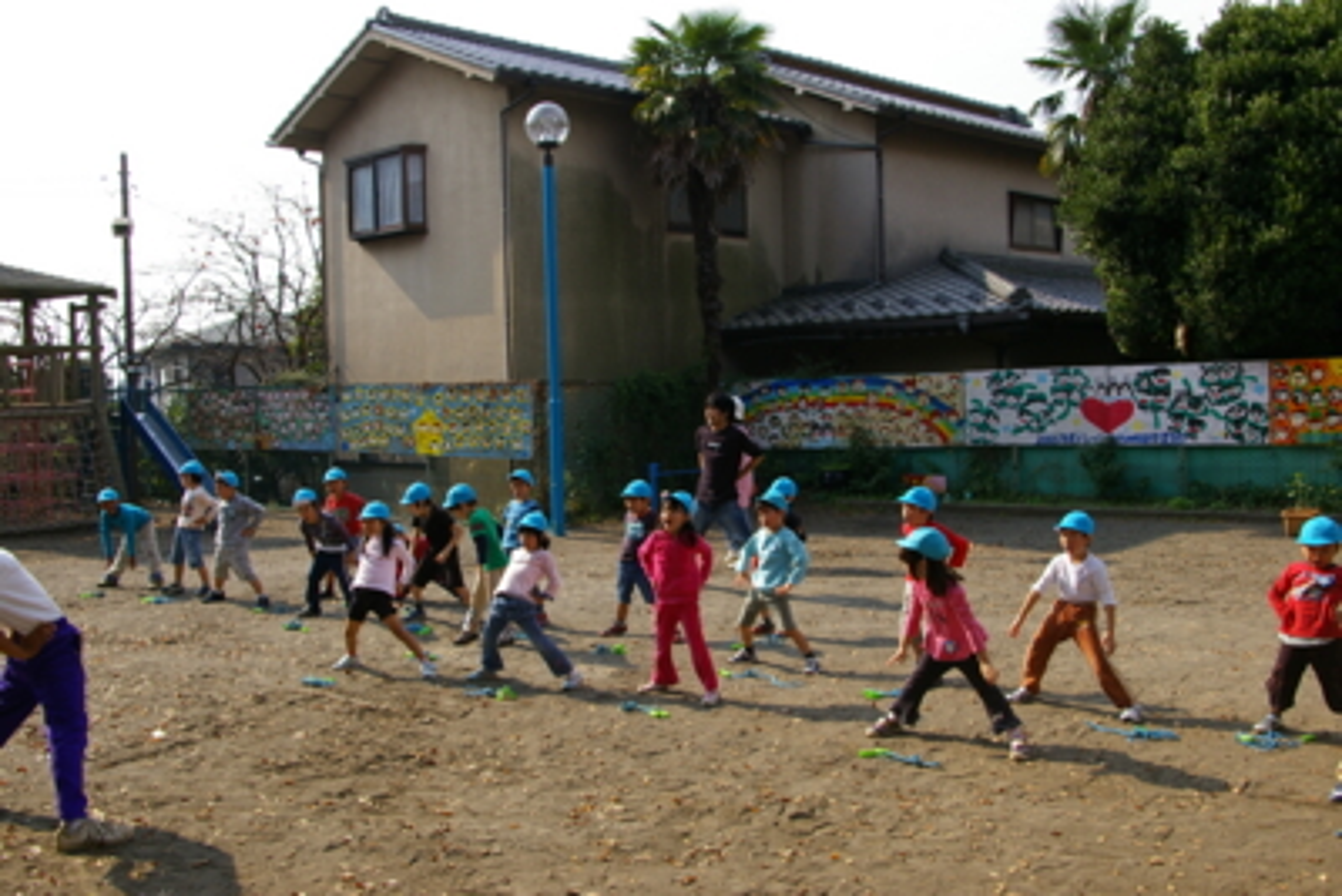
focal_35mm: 34
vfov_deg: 38.4
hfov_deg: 55.1
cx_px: 671
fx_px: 1286
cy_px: 448
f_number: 9.5
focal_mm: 23
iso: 200
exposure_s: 1/180
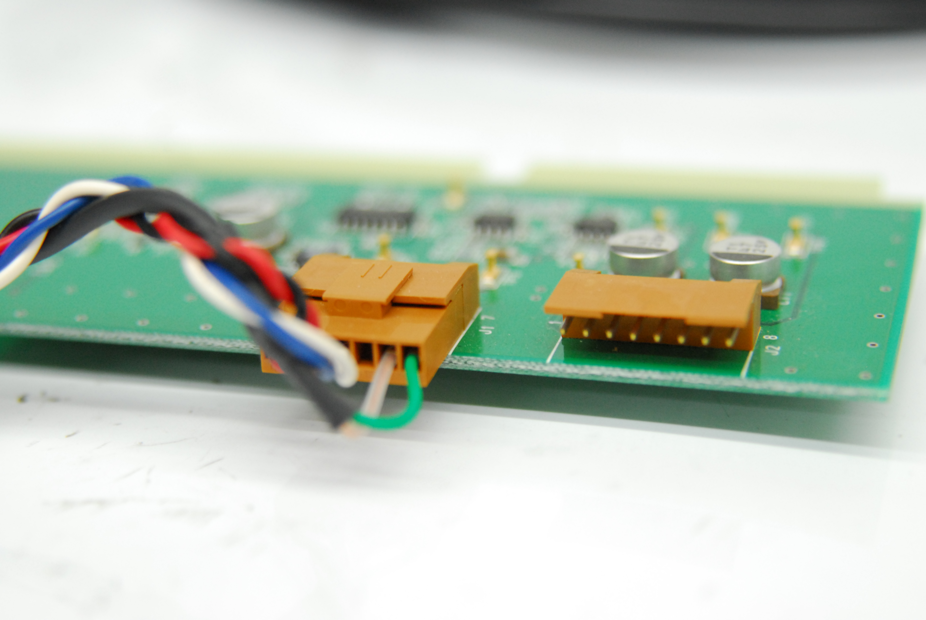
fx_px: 2163
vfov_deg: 16.3
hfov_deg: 24.2
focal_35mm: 84
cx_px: 463
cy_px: 310
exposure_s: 1/100
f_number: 3.8
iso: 800
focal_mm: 56
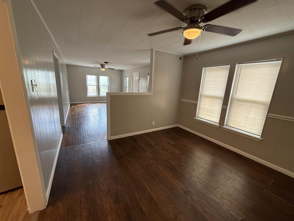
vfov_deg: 85.7
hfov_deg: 102.1
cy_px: 110
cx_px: 147
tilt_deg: -11.6
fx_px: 119
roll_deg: -3.1
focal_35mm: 14
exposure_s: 1/120
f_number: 2.2
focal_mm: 2.22
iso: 250
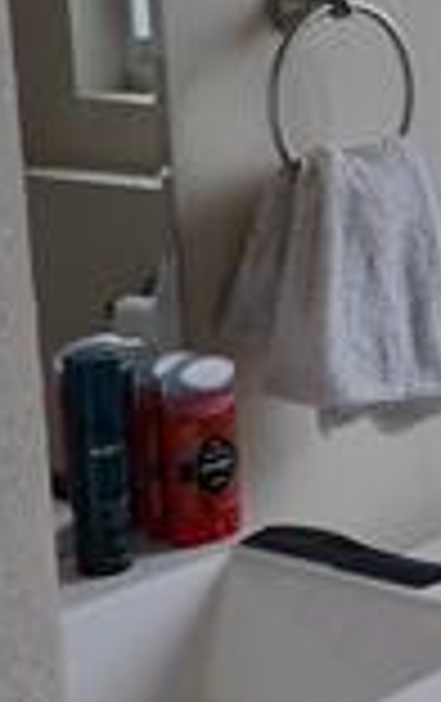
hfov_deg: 10.9
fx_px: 1993
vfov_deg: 19.9
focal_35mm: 104
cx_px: 1026
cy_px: 263
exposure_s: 1/58
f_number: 3.2
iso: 100
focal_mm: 4.3
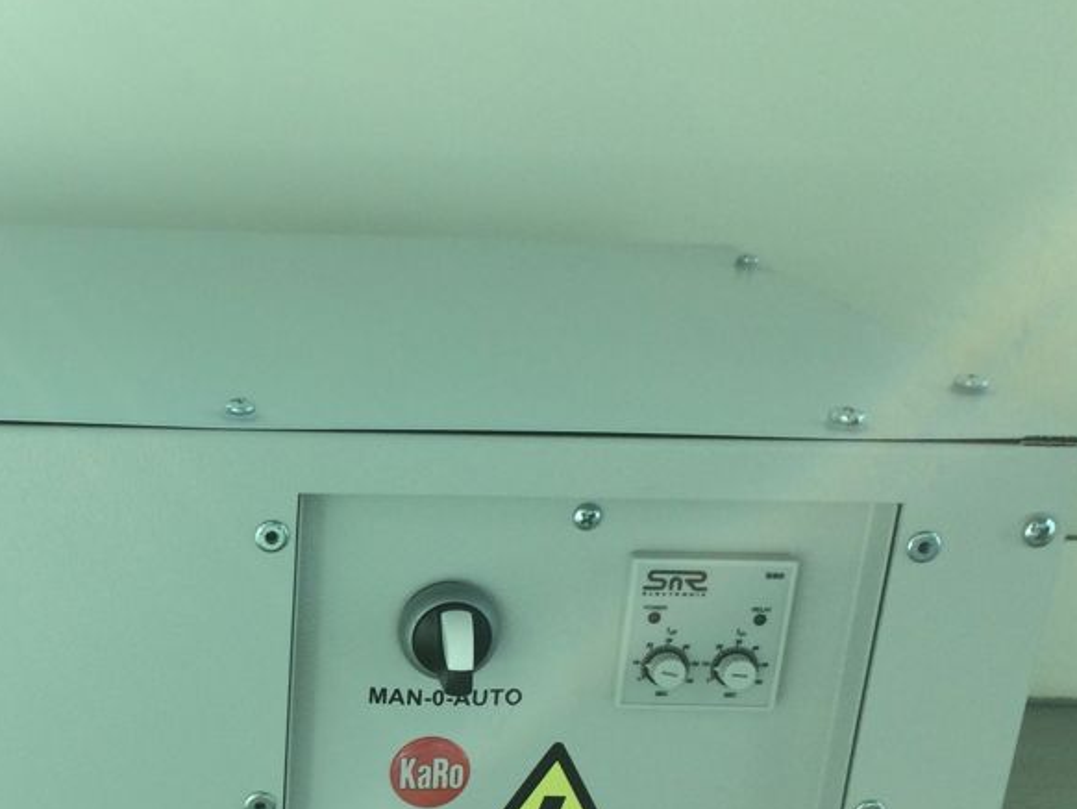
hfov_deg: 36.3
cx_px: 226
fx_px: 1587
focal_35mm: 51
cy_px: 611
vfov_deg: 28.2
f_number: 2.2
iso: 32
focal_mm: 4.15
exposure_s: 1/394
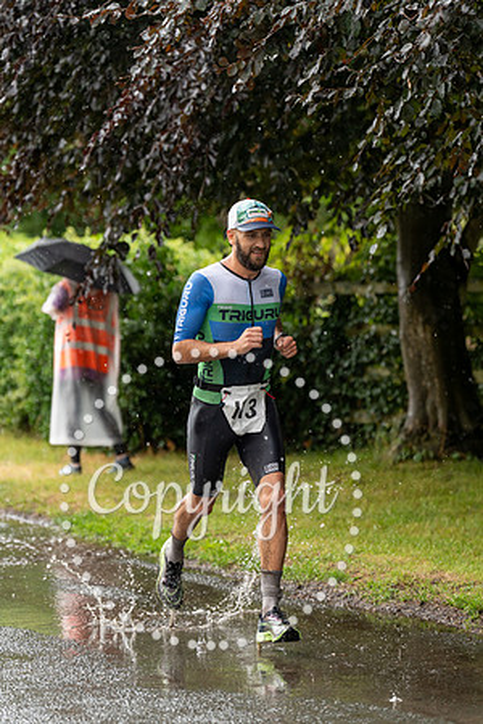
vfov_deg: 15.3
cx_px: 242
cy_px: 362
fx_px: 2697
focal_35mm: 134
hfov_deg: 10.2
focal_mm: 134
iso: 1000
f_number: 3.2
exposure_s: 1/1000
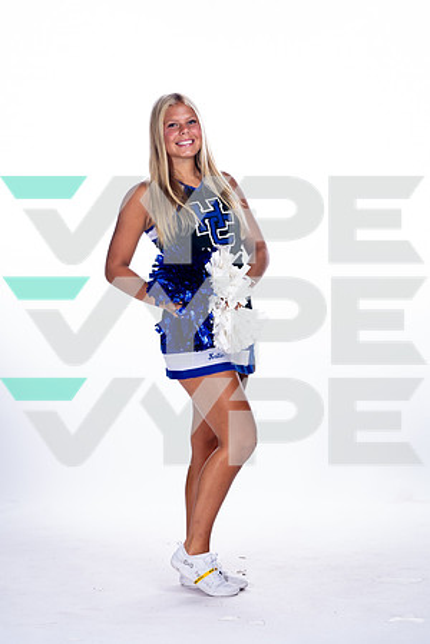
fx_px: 2060
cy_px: 322
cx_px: 215
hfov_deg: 11.9
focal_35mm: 115
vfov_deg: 17.8
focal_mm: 115
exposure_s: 1/250
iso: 800
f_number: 5.6
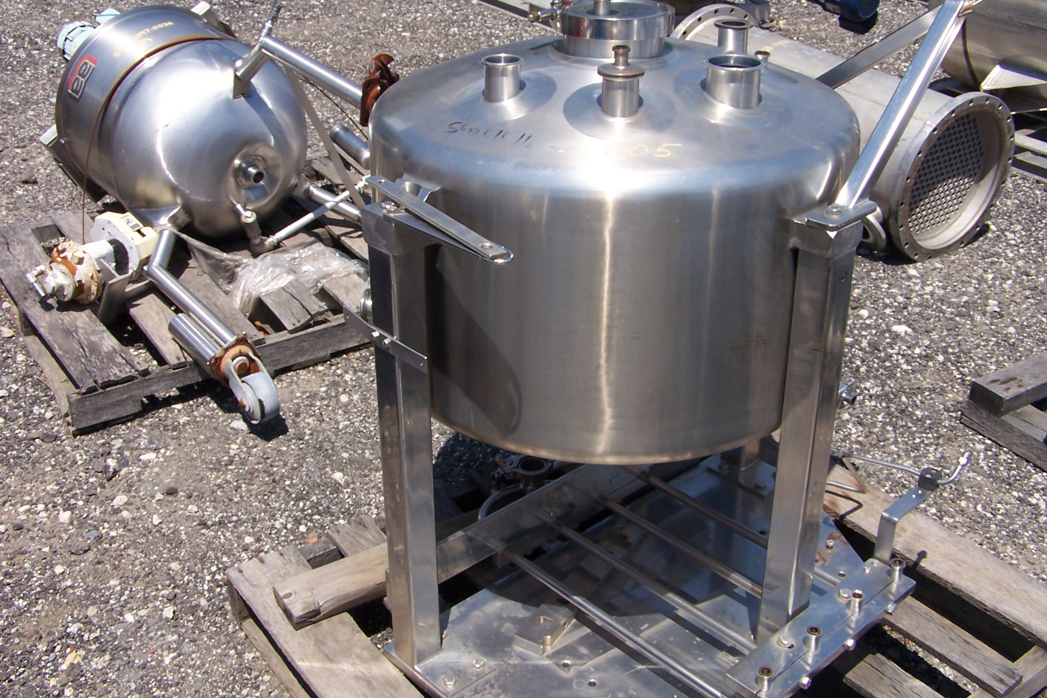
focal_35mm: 40
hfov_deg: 48.5
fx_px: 1163
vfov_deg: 33.4
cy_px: 309
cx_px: 529
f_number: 5.6
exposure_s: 1/350
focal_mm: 6.3
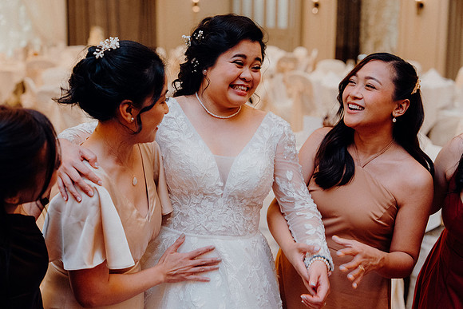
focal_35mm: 62
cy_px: 154
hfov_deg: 32.4
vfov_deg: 21.9
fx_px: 798
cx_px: 232
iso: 3200
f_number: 3.5
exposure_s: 1/160
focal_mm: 62
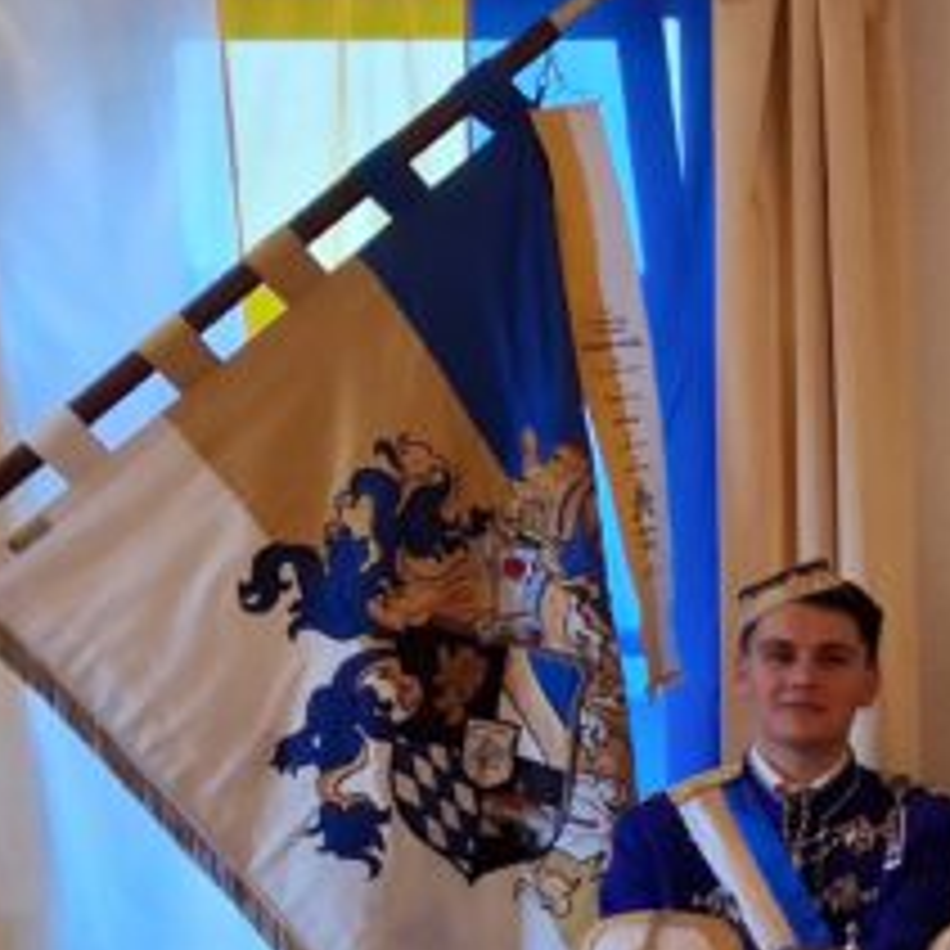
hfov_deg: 18.3
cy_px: 779
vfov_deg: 19.7
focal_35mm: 87
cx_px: 1297
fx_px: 2701
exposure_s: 1/25
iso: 800
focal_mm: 4
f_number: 1.8
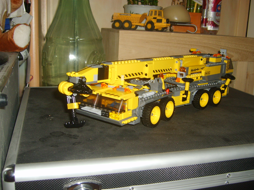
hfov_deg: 49.0
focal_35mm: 38
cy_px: 101
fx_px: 279
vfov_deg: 37.7
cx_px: 135
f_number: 2.8
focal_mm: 5.8
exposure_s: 1/45
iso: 100
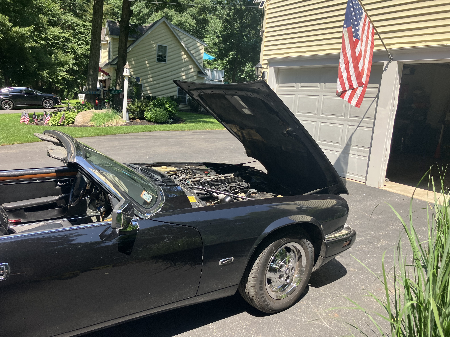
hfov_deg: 63.4
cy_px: 168
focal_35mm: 28
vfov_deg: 49.7
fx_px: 364
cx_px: 225
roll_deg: -2.9
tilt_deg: -8.2
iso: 32
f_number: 1.8
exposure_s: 1/759
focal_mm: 3.99
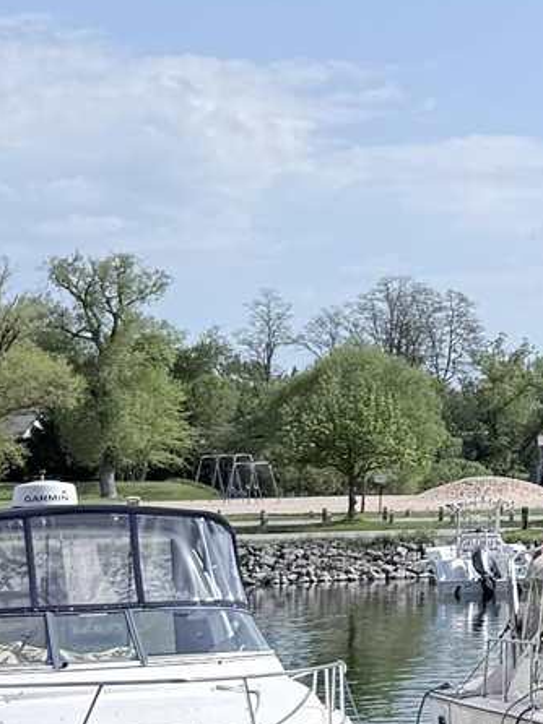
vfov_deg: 15.9
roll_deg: +1.6
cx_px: 1140
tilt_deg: +4.4
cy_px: 318
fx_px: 2596
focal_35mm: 124
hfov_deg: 10.8
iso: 80
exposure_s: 1/7353
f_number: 1.78
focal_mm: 6.76
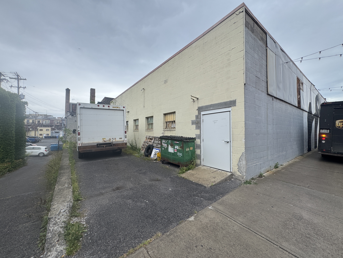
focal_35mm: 14
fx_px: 139
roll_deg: -0.7
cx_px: 172
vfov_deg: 85.7
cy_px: 129
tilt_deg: +2.2
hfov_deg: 102.1
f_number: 2.2
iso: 40
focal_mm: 2.22
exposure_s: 1/552
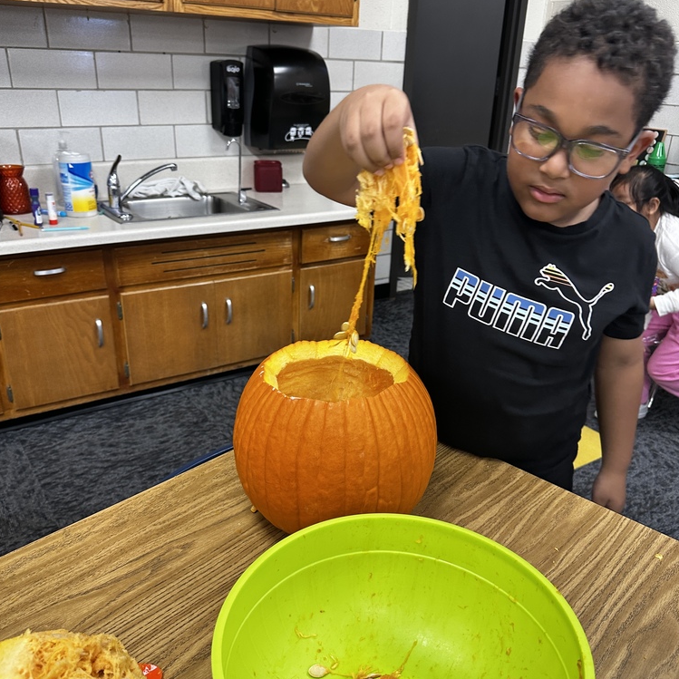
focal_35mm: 29
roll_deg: -3.4
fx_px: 644
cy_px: 373
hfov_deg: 55.6
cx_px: 338
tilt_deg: -24.9
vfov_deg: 55.5
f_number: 1.78
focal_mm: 6.86
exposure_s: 1/60
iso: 125
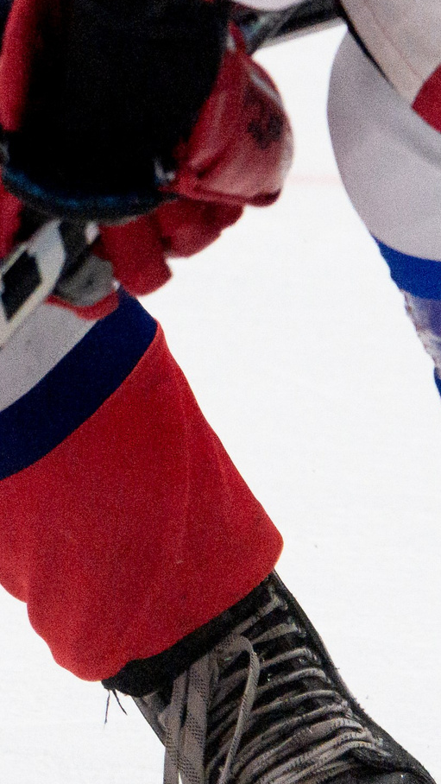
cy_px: 650
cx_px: -627
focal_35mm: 1042
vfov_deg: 2.1
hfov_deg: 1.2
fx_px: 21654
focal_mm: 160
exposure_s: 1/1000
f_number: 5.6
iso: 2000
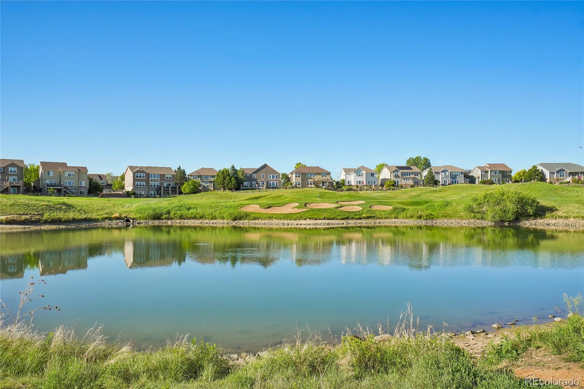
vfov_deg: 47.9
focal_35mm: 27
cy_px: 194
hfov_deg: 67.4
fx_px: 438
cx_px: 292
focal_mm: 18
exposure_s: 1/800
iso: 400
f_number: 8
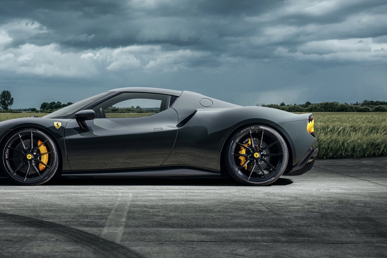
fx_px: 911
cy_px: 94
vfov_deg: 16.1
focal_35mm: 85
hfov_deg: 23.9
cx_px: 137
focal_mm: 55.5
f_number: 5
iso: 100
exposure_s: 1/200
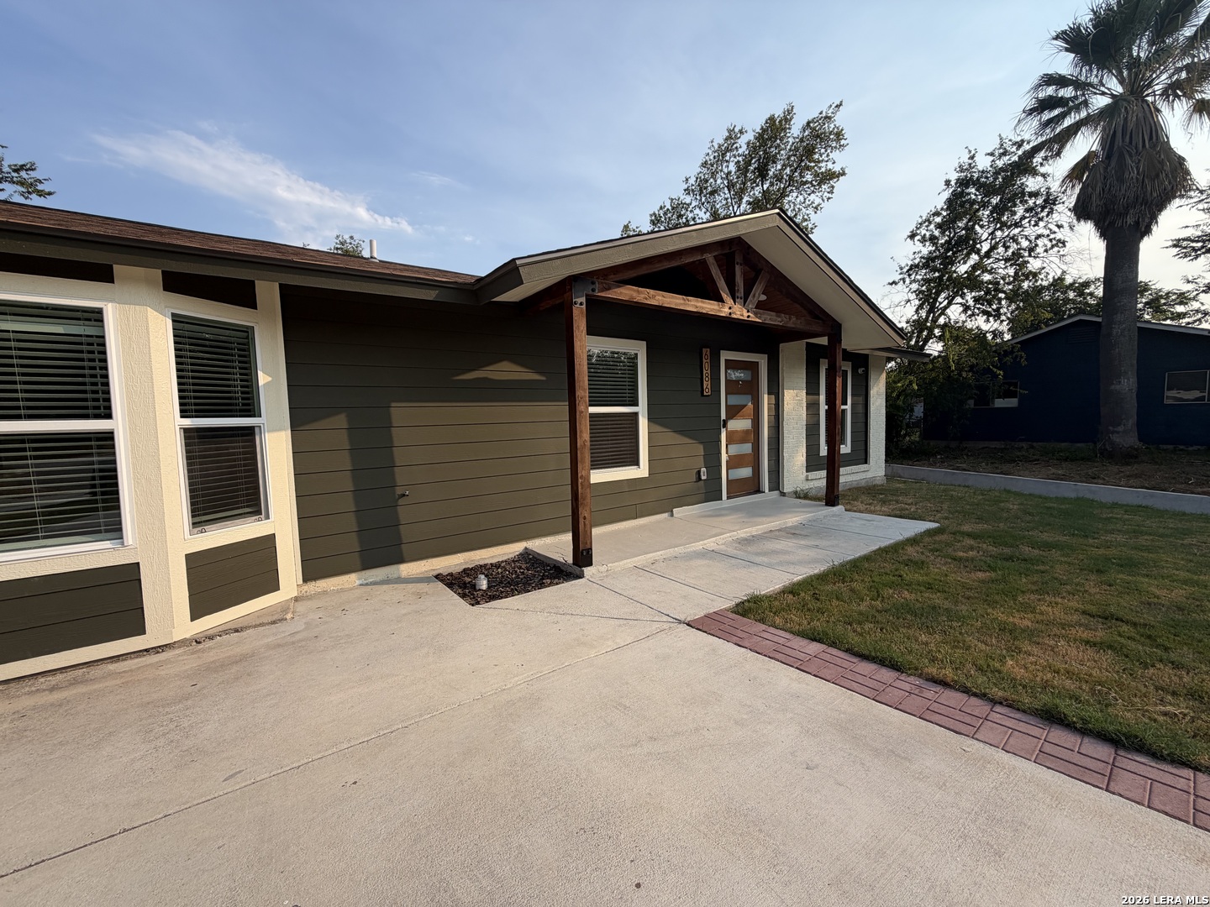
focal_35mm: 14
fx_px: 489
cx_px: 605
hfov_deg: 102.1
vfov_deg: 85.7
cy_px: 454
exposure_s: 1/770
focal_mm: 2.22
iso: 25
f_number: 2.2
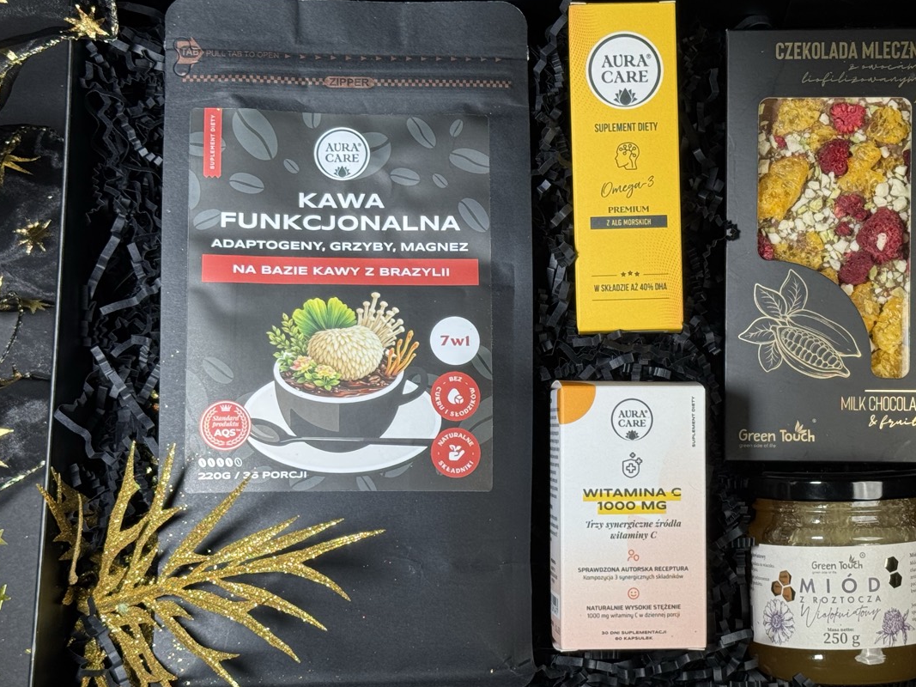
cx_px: 586
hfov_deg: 26.9
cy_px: 346
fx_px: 1905
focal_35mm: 72
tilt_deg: -82.7
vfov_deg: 20.4
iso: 64
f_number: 1.78
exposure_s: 1/535
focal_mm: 6.76
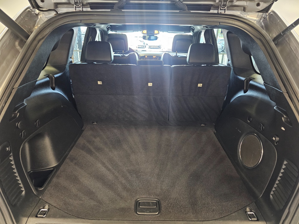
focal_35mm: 23
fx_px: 199
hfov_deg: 73.9
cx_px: 150
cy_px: 112
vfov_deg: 58.9
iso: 640
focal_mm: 6.3
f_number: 1.7
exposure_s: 1/24
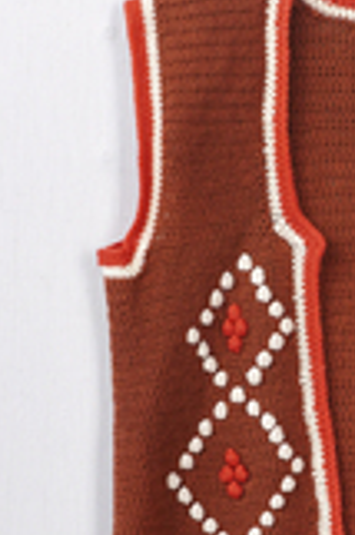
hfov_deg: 11.6
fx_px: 1719
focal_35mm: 116
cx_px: 367
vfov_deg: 17.4
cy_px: 474
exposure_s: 1/60
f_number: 5.6
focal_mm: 32
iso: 320
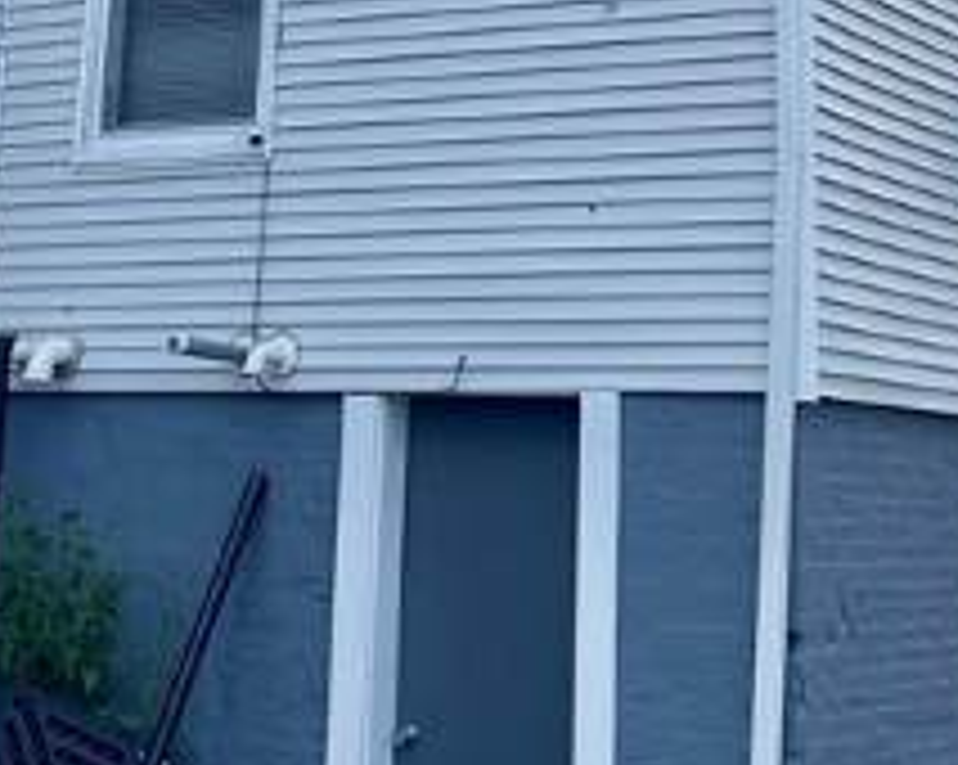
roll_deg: -1.8
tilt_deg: +15.7
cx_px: 445
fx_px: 2493
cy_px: -292
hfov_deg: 21.8
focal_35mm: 88
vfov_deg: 16.3
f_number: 1.6
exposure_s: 1/2012
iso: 32
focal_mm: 5.1
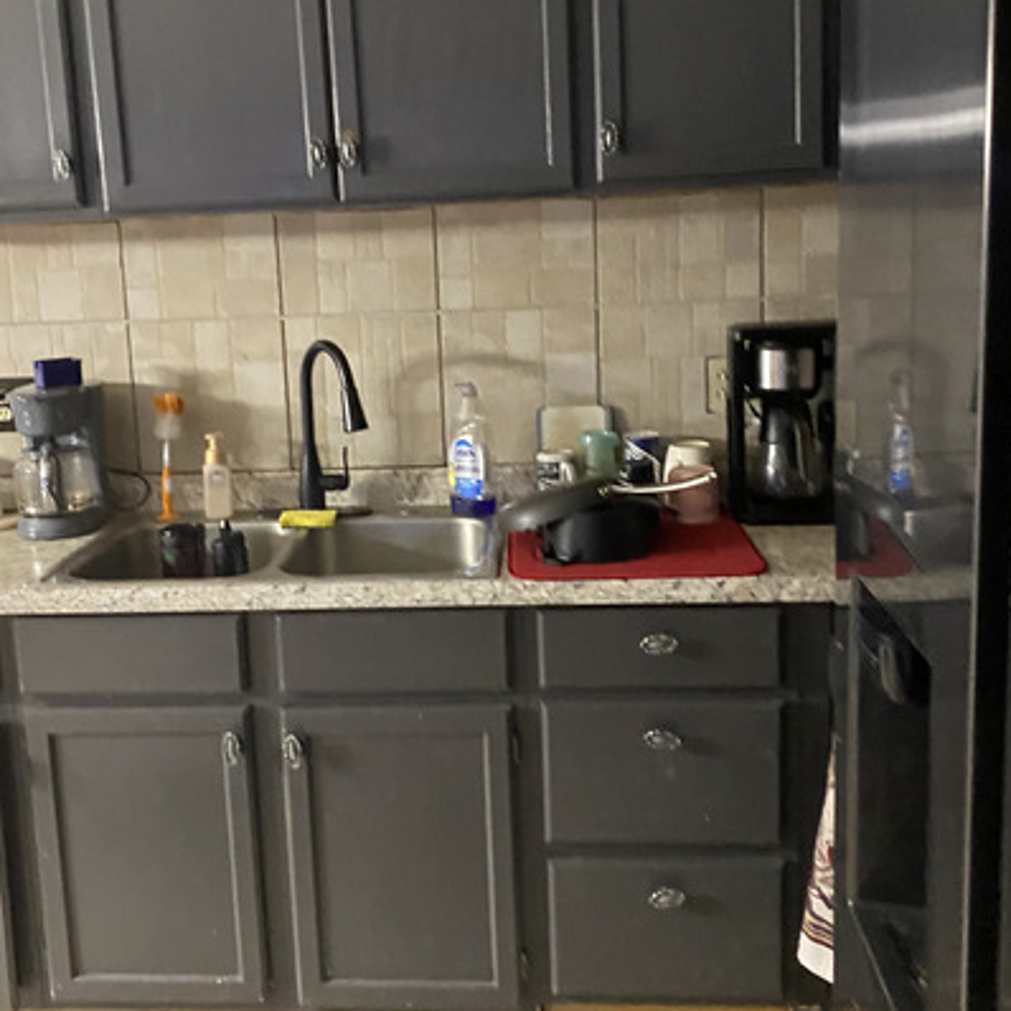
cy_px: 434
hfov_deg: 44.9
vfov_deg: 44.8
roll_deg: +2.1
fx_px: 1223
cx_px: 475
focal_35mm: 37
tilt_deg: -8.4
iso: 640
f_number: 1.8
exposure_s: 1/30
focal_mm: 4.25
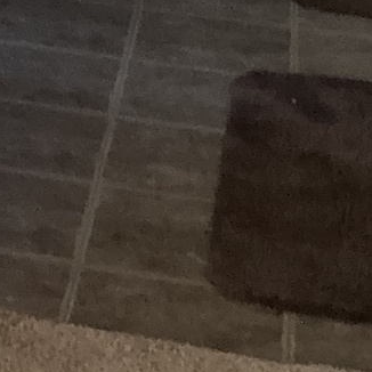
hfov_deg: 9.8
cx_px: -467
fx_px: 1957
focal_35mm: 161
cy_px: -463
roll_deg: -1.0
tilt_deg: -8.8
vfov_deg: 9.8
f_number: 1.8
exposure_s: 1/60
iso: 125
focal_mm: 3
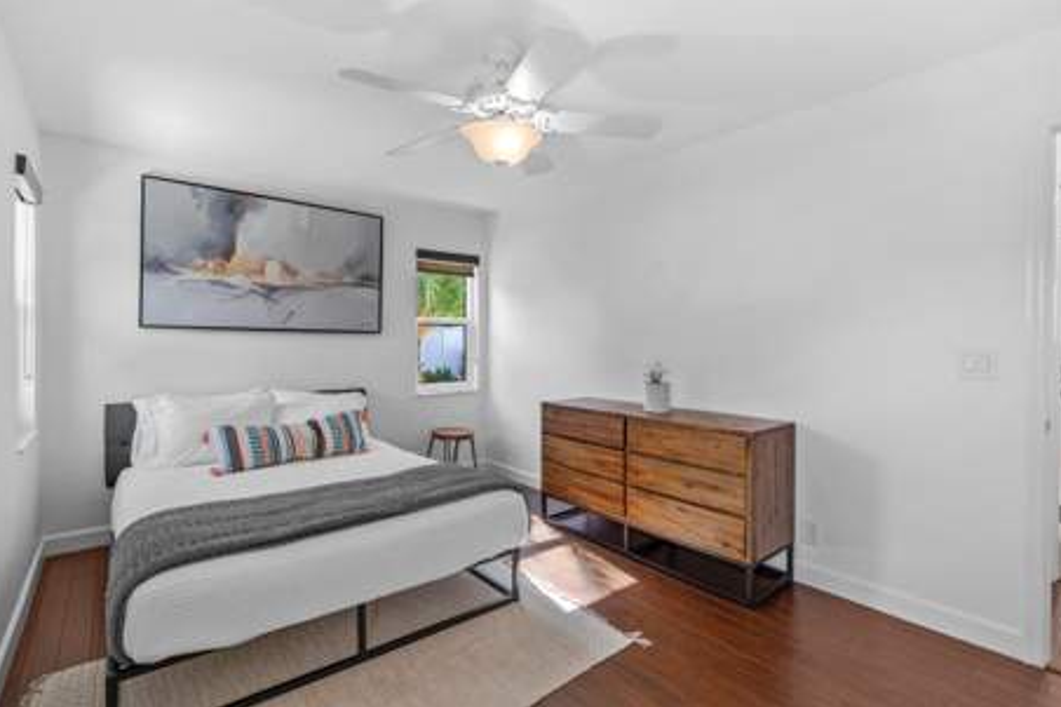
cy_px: 336
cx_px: 530
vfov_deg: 70.4
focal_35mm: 17
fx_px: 501
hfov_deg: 93.3
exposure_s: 1/5
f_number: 8
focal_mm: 16
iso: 400
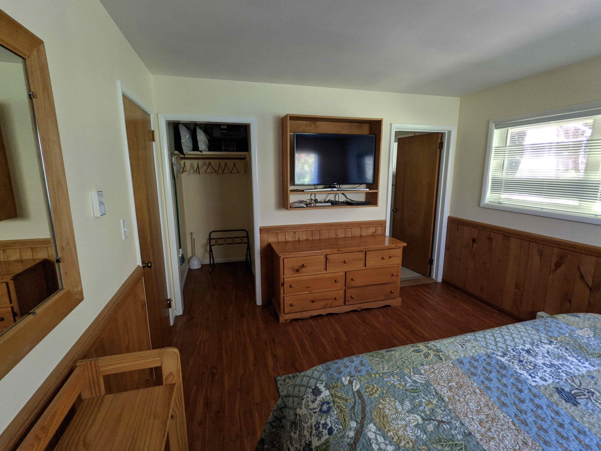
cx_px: 300
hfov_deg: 94.5
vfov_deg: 78.1
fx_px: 278
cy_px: 226
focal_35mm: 16
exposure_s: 1/23.8
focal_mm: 2.22
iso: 204
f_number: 2.2
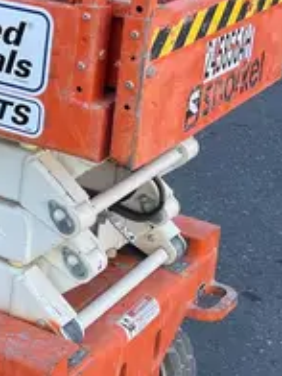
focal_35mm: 97
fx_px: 1054
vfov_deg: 19.8
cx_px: -111
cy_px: 30
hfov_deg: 14.4
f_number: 1.6
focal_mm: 5.1
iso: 50
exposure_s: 1/369
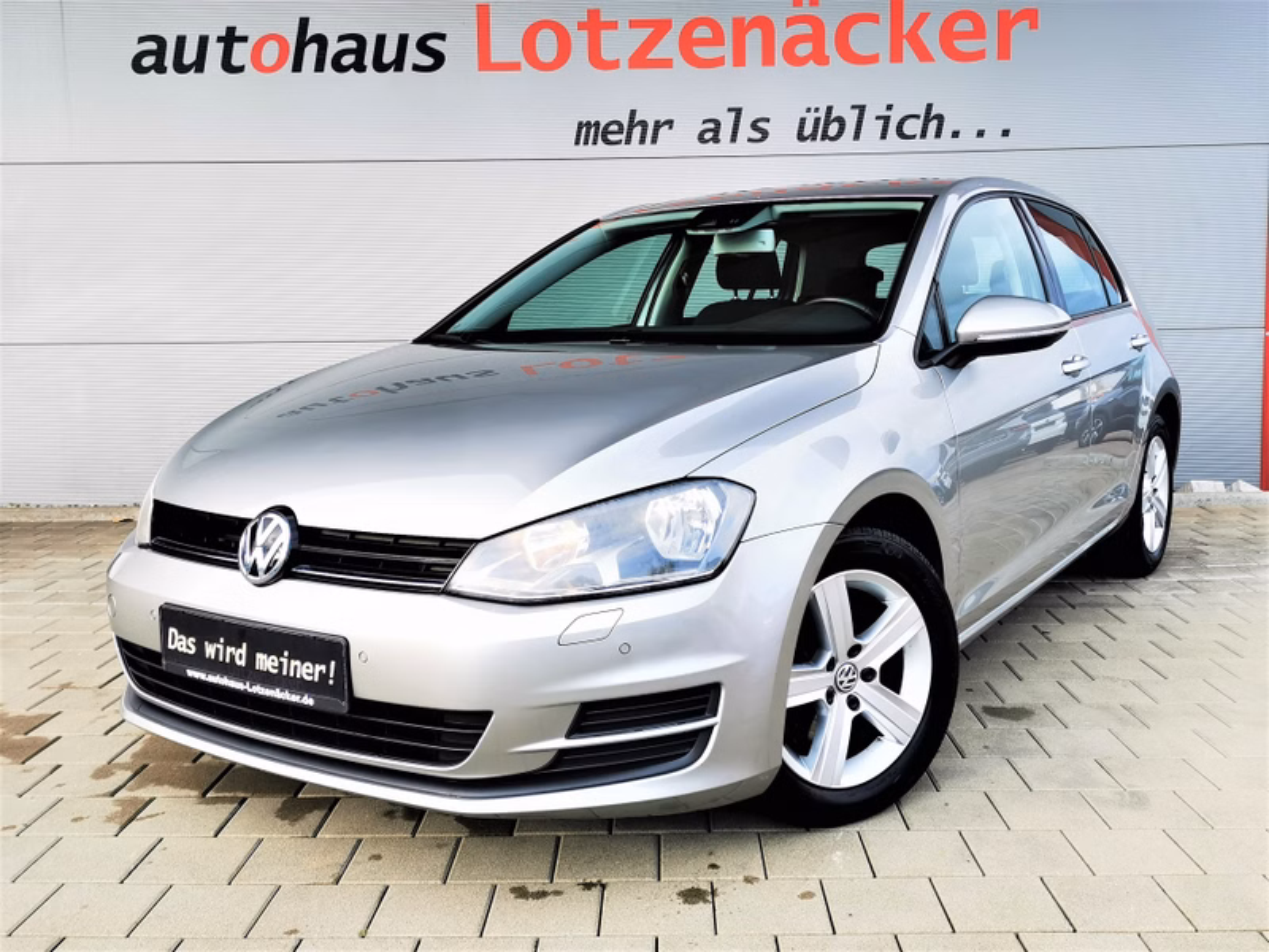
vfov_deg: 42.9
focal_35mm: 33
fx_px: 1210
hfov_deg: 55.4
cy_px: 476
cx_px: 634
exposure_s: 1/728
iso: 50
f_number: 1.8
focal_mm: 5.58
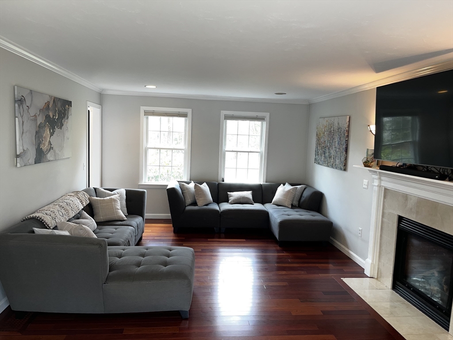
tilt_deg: -5.3
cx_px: 226
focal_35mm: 26
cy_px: 170
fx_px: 340
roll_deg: -1.4
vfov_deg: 53.1
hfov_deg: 67.3
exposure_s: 1/28
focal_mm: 5.1
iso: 32
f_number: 1.6
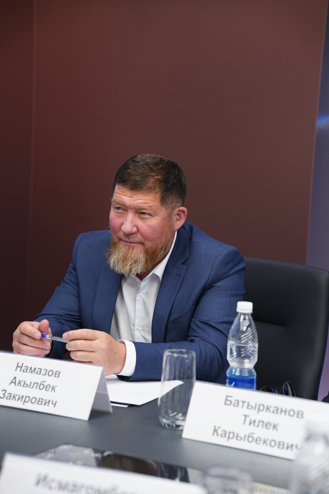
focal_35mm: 85
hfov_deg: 16.1
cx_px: 164
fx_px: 1165
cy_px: 247
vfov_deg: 23.9
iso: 640
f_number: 4.5
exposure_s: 1/250
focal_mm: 85
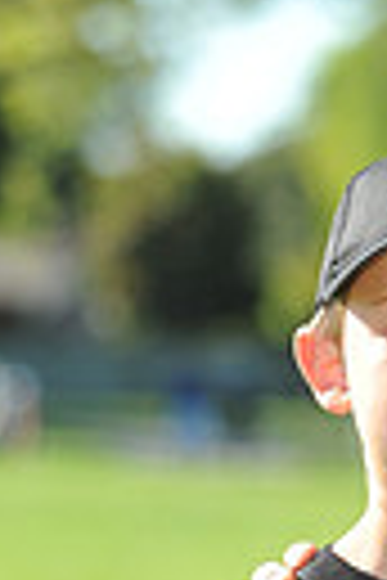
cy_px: 913
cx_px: 680
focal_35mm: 472
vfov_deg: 4.3
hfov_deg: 2.9
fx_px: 7610
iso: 200
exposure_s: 1/800
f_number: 4
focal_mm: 105
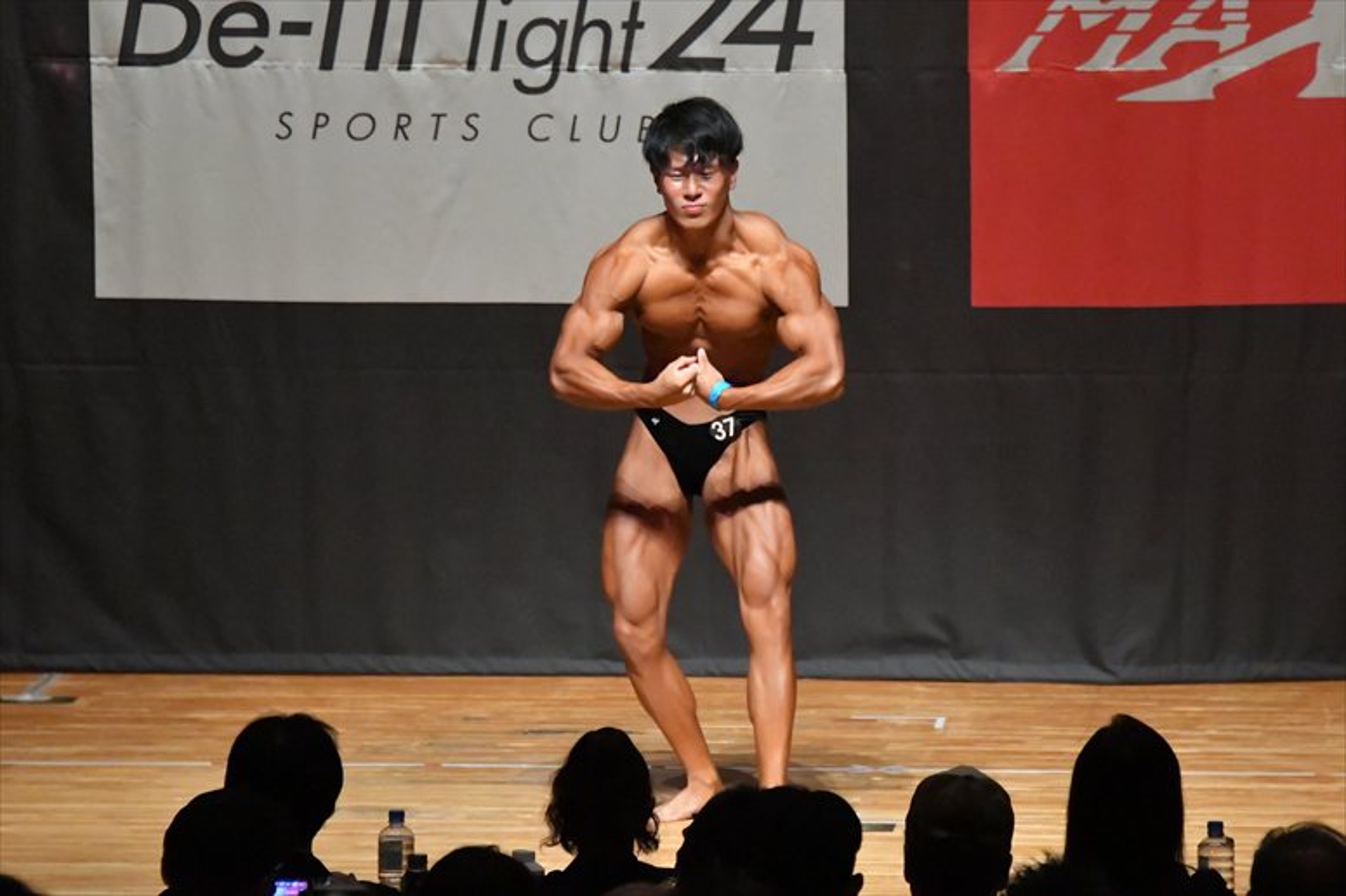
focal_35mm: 285
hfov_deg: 7.2
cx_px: 673
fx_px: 10651
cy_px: 448
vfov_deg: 4.8
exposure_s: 1/400
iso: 12800
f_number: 5.6
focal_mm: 190
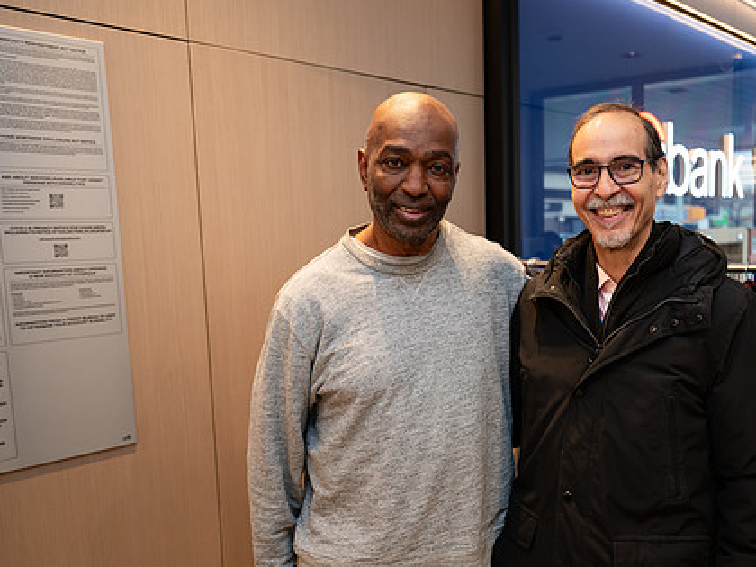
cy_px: 335
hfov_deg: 50.6
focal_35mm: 36
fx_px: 786
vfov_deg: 39.5
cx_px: 495
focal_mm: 26
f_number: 2.8
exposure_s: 1/160
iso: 320
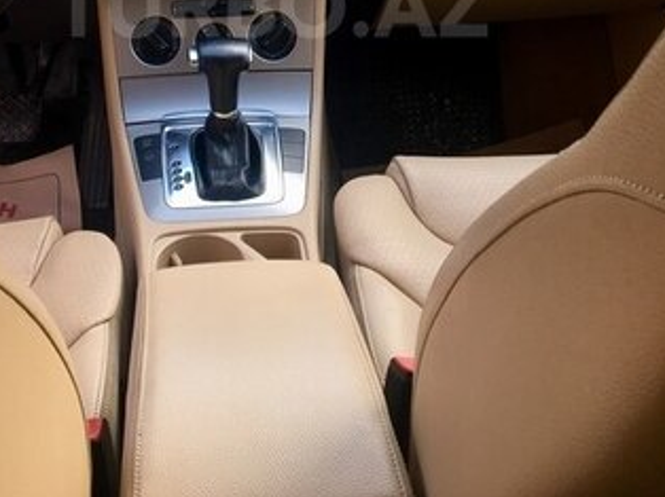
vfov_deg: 23.1
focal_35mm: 61
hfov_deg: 31.6
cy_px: 5
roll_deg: -5.0
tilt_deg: -16.4
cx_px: 271
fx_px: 1171
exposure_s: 1/100
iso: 32
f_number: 2.2
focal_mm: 4.15
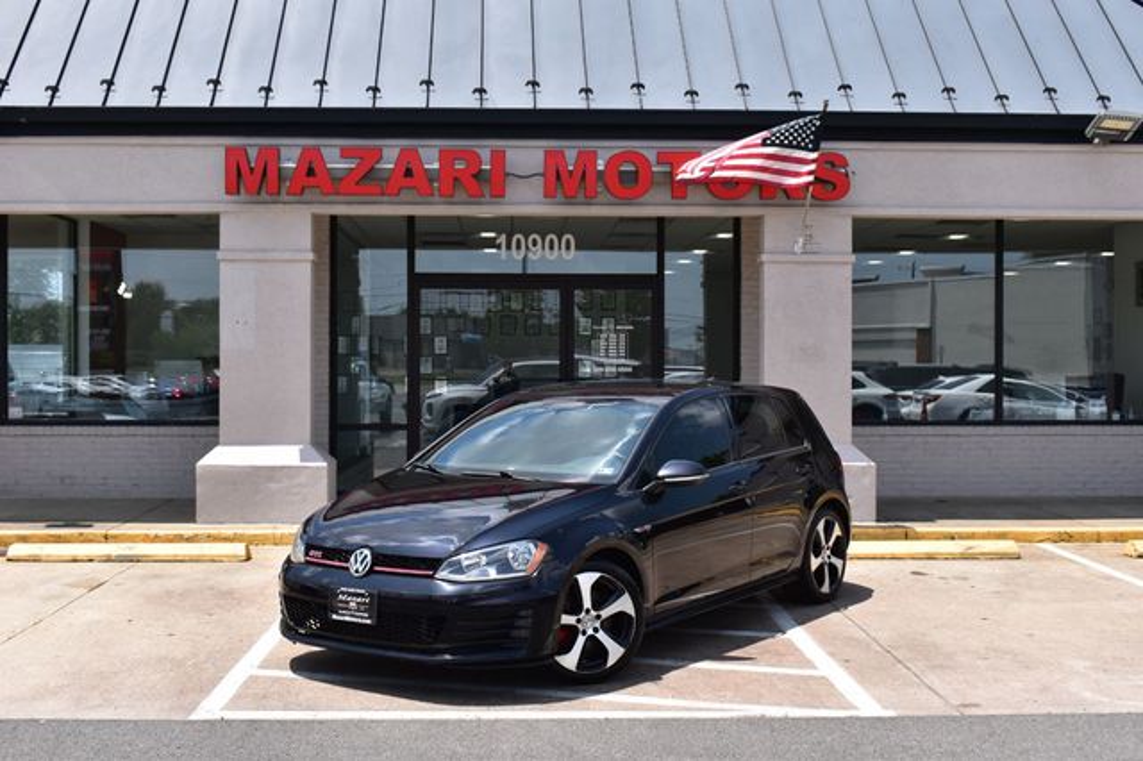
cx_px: 572
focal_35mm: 45
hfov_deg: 43.6
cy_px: 380
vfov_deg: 29.8
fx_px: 1428
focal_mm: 30
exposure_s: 1/500
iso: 400
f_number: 11
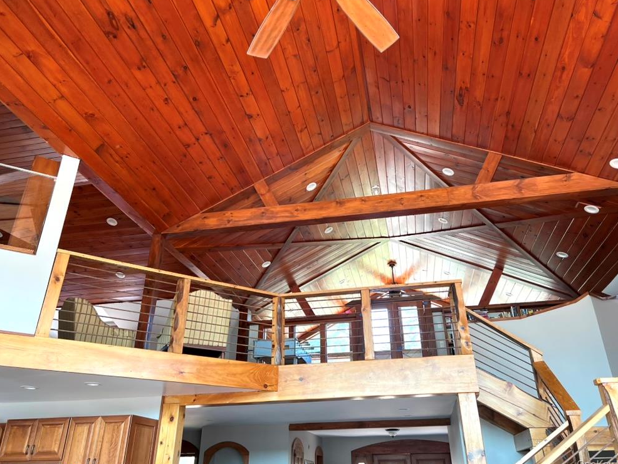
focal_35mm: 27
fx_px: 482
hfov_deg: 65.3
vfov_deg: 51.4
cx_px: 320
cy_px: 231
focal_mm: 5.7
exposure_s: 1/101
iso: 125
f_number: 1.5
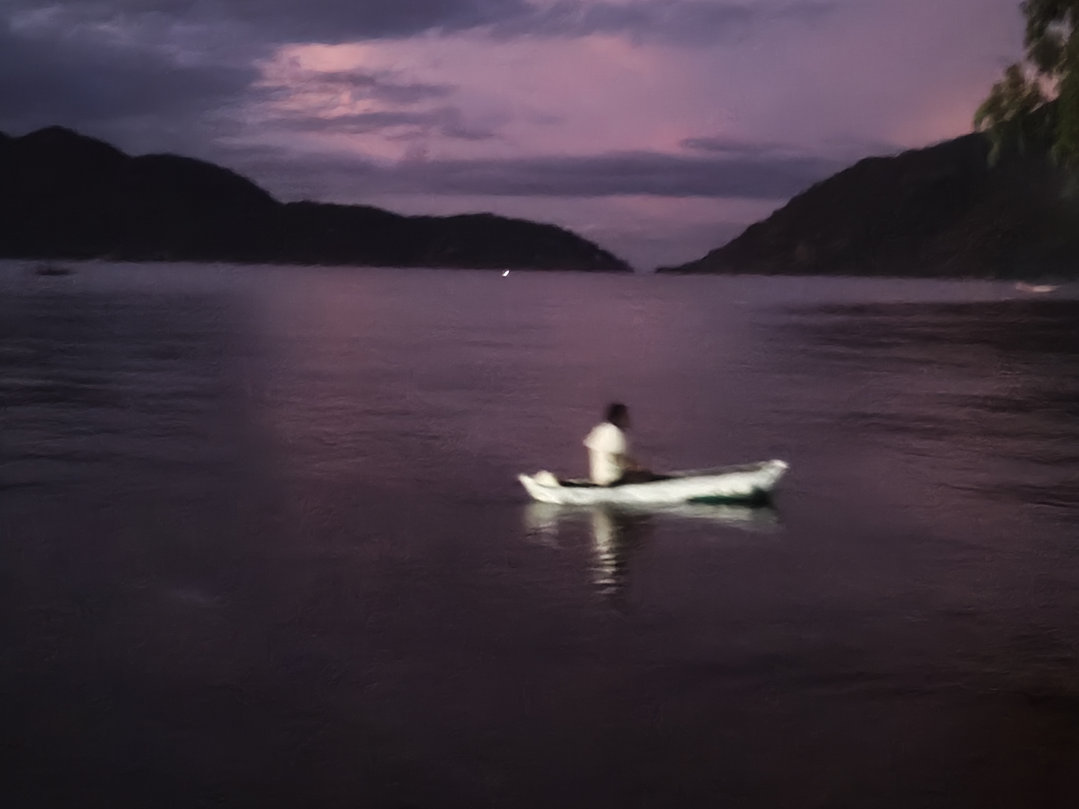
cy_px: 404
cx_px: 540
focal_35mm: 50
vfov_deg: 29.1
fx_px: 1559
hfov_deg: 38.2
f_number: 1.88
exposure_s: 1/4
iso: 26592
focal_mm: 5.56
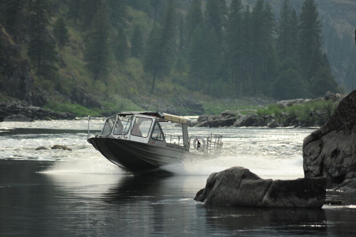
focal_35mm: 300
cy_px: 118
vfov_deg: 4.6
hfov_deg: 6.9
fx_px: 2964
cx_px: 178
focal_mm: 300
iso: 400
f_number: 5.6
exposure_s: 1/800
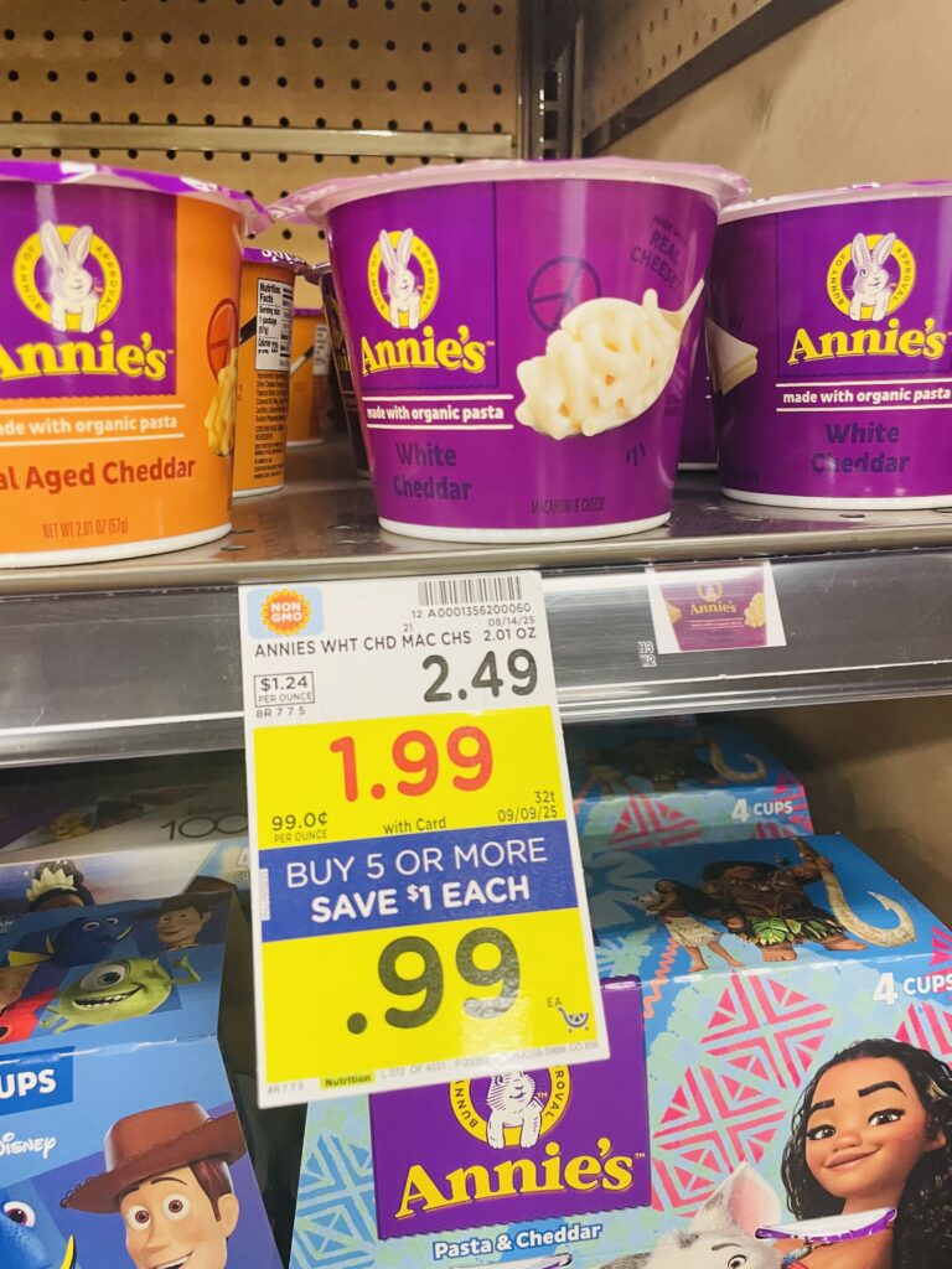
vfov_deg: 67.3
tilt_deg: -16.4
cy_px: 634
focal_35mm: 26
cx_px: 476
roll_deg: +1.2
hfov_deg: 53.1
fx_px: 953
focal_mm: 4.2
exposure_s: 1/66
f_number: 1.6
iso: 125
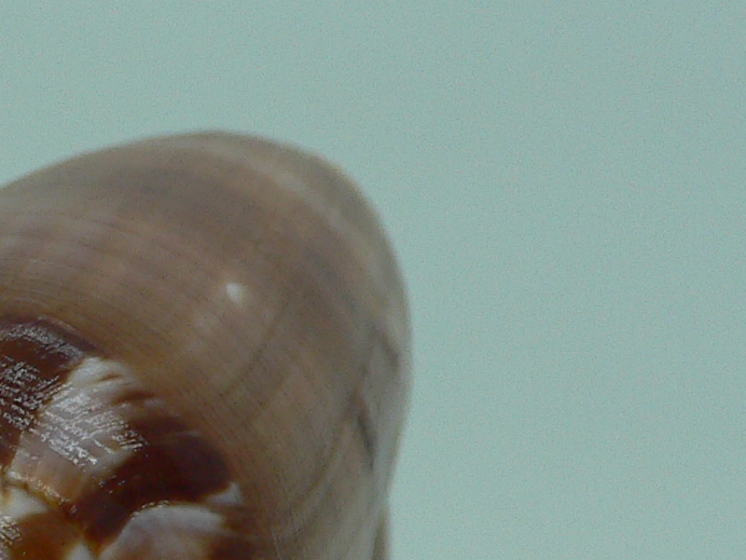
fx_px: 2198
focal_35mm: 102
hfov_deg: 18.8
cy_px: 597
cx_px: 32
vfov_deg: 14.2
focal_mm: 4.6
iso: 80
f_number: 2.8
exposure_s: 1/60
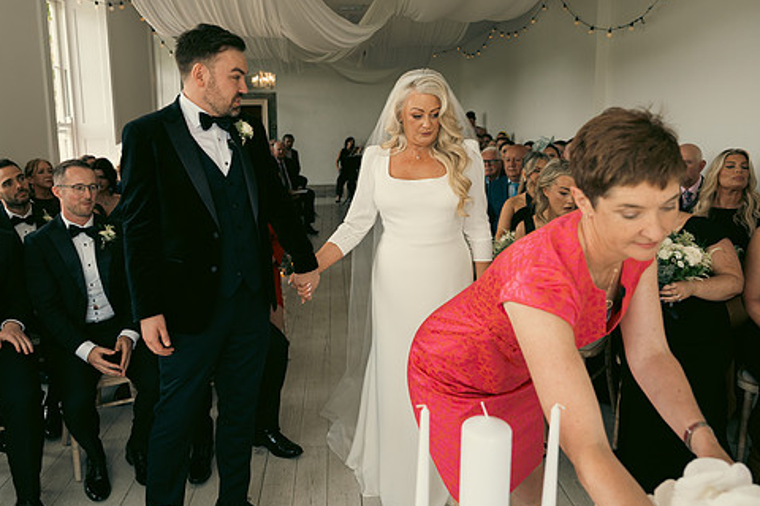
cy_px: 227
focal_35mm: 29
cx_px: 347
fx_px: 612
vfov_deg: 44.9
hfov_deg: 63.5
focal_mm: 24
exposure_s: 1/160
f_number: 3.5
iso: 250
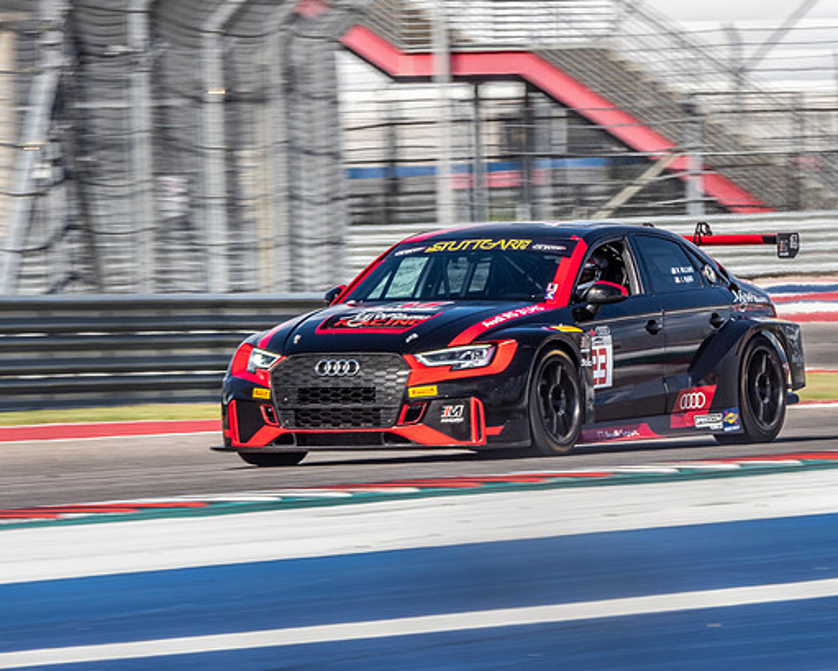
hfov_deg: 2.8
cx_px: 483
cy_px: 359
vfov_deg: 2.2
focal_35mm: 689
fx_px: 17092
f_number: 20
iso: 200
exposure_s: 1/160
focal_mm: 300
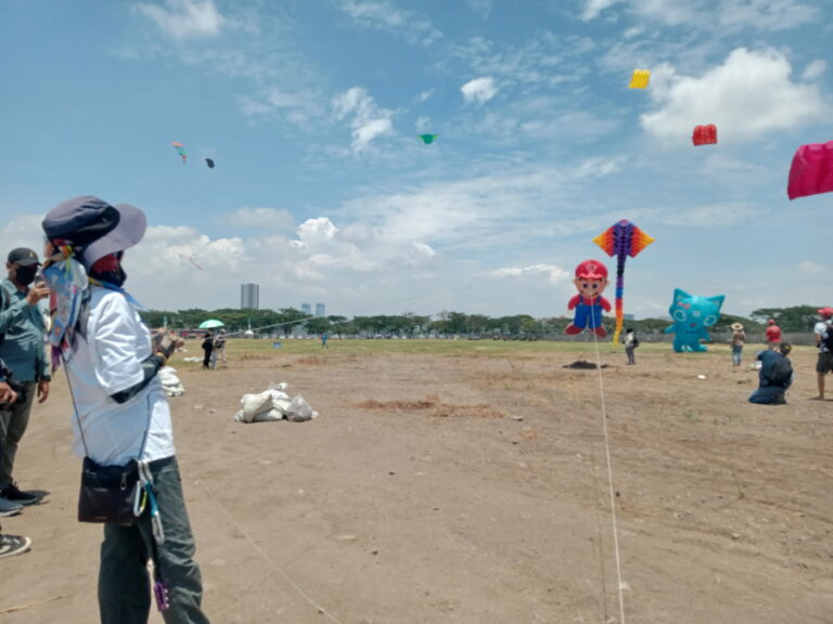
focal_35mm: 28
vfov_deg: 49.7
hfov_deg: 63.4
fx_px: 674
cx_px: 416
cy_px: 312
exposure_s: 1/2217
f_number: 2.2
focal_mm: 3.37
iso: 119
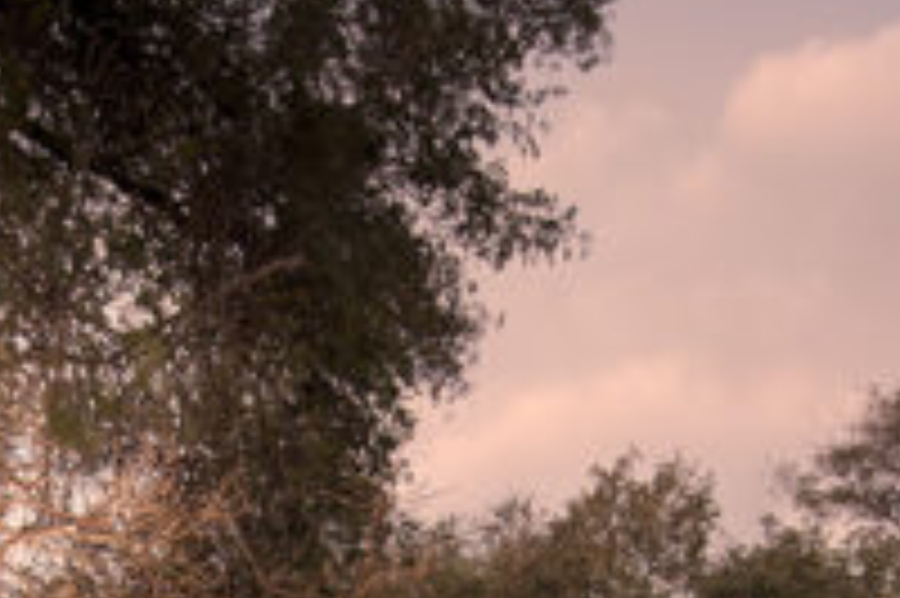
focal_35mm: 82
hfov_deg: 24.3
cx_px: 148
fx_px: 2048
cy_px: 1115
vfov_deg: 14.4
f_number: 9.5
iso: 200
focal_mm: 16
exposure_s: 10
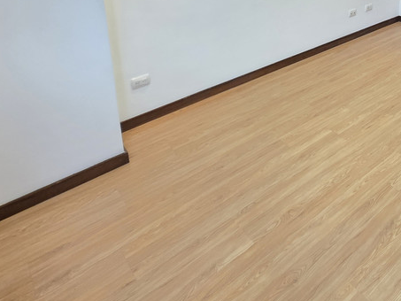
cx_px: 347
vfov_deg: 39.4
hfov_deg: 52.6
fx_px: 359
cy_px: -9
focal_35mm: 31
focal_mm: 2.2
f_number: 1.9
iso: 250
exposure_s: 1/60
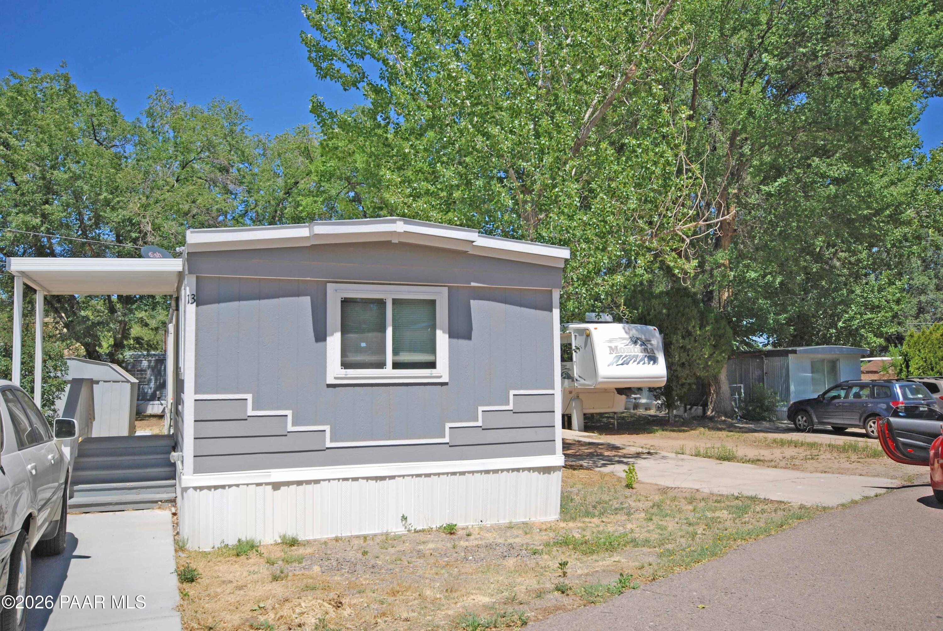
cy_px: 316
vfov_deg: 43.7
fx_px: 787
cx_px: 472
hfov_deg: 61.9
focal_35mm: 30
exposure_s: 1/200
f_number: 9
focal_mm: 20
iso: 100
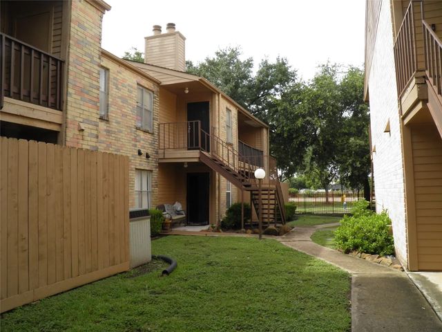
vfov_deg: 49.7
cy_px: 166
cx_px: 221
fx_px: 358
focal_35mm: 28
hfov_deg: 63.4
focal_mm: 4.9
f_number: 5.7
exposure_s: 1/80
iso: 50
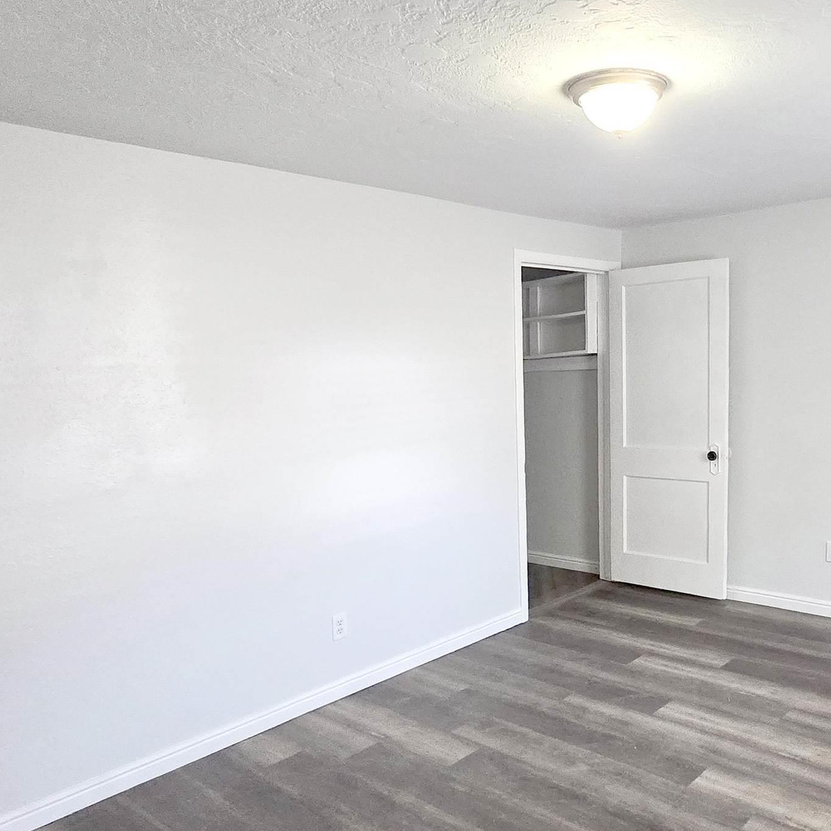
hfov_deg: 57.5
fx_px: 706
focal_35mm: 26
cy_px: 453
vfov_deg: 60.8
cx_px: 635
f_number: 2.2
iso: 250
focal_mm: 1.7
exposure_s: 1/60
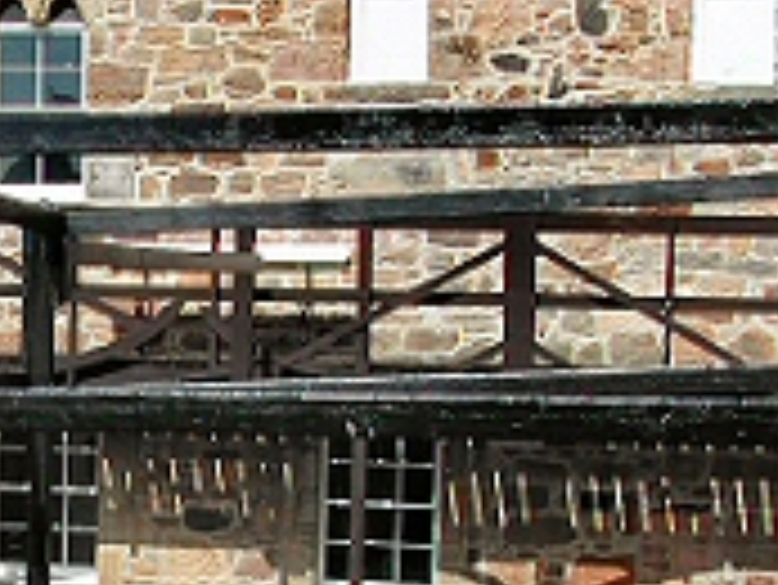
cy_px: 544
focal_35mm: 101
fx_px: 2272
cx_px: -88
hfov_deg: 18.7
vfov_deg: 14.5
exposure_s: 1/213
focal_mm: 8
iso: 100
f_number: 7.6
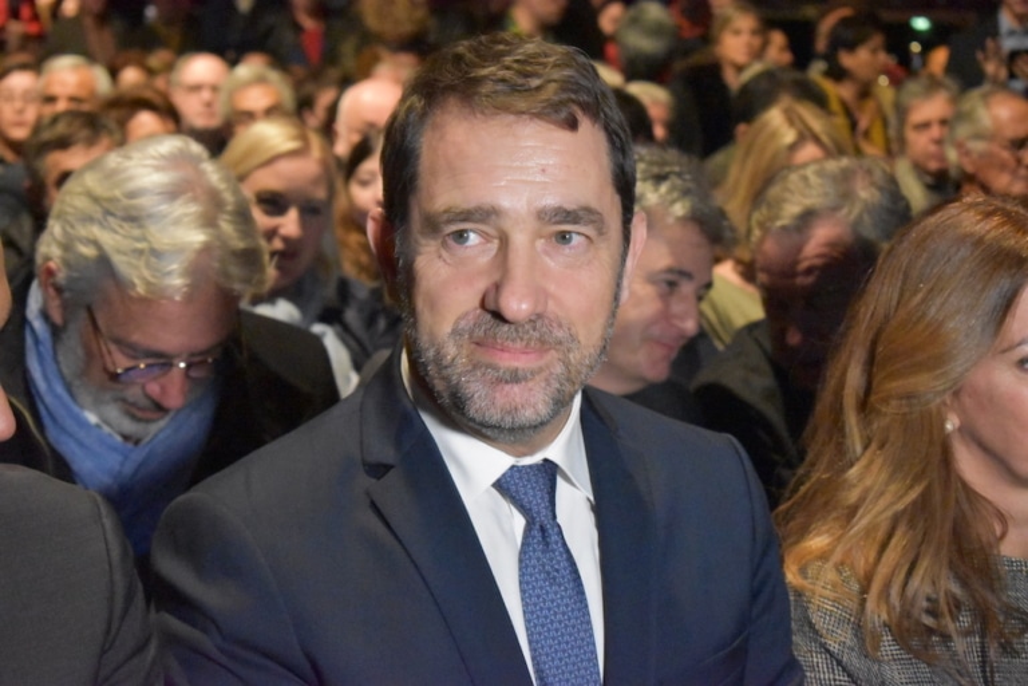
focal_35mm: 82
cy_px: 343
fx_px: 2356
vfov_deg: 16.6
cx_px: 514
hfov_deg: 24.6
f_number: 5.6
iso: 12800
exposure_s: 1/100
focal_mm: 55
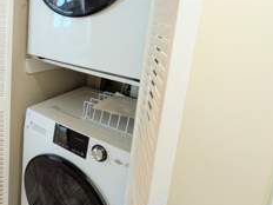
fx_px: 229
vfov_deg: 46.9
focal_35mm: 29
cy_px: 58
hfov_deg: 54.9
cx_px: 35
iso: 79
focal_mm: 1.83
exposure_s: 1/24
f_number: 2.2
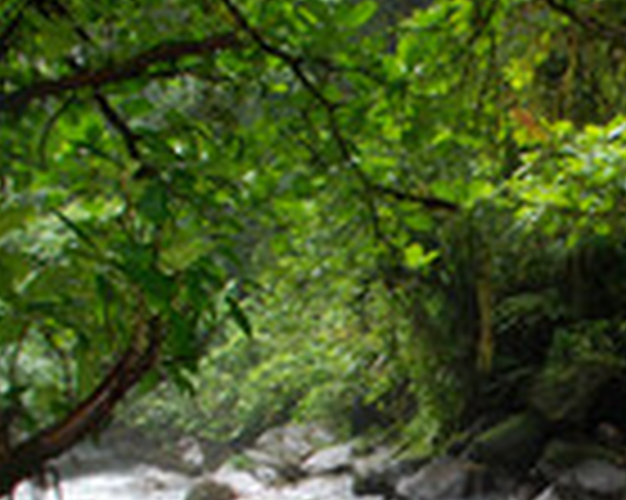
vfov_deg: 18.1
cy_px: 529
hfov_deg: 21.9
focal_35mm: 82
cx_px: 712
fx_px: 1518
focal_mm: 18
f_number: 3.5
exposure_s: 1/60
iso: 400
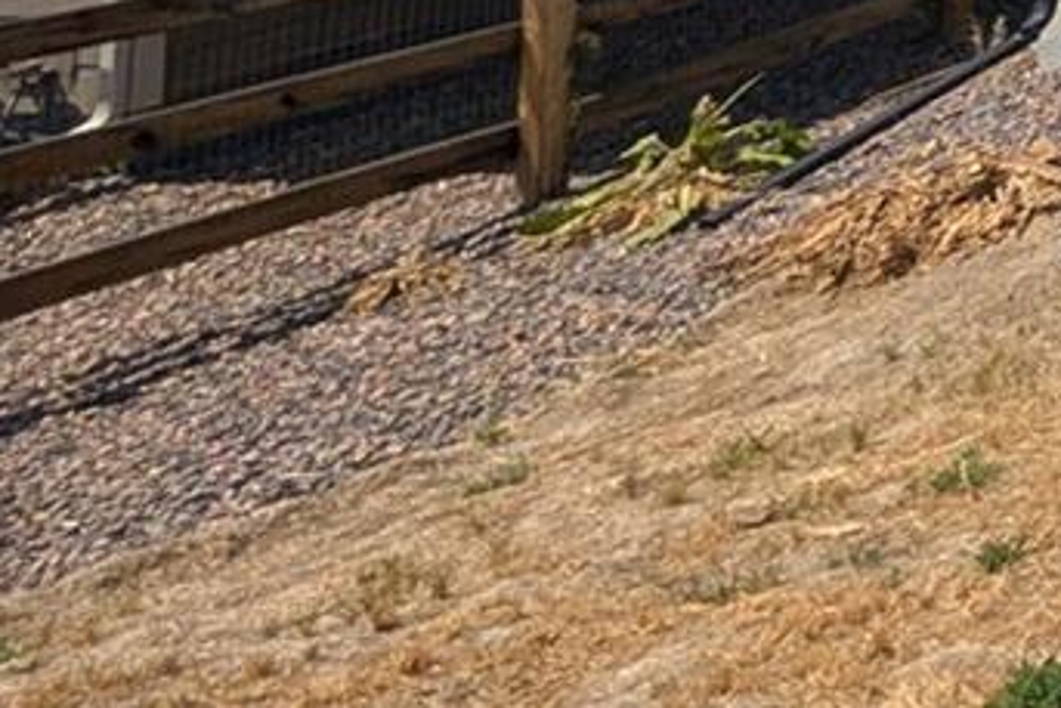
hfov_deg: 16.8
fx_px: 1710
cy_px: -699
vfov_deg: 17.2
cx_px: 2360
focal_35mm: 58
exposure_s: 1/4505
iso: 59
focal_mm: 2.02
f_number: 1.7
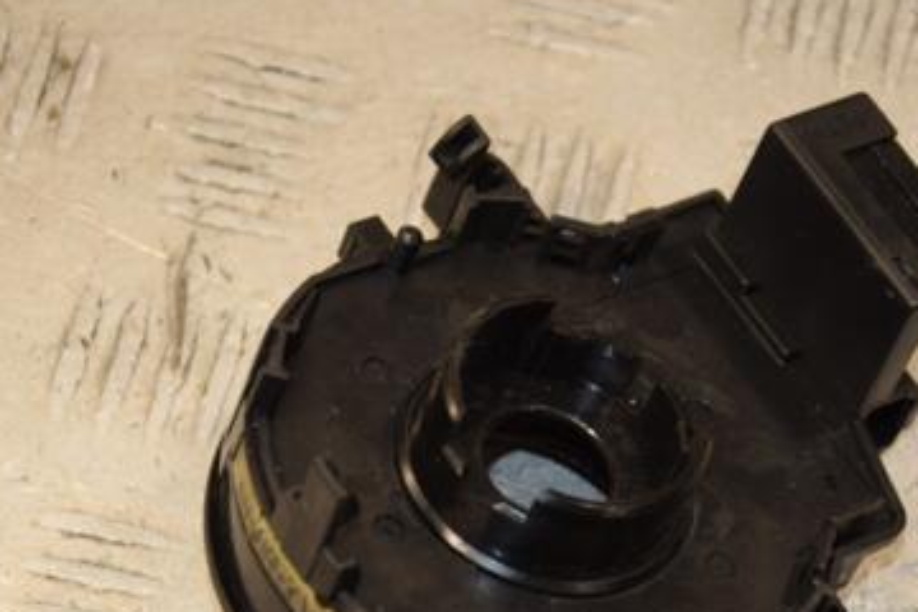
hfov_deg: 11.7
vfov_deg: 7.8
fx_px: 4462
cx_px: 541
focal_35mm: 175
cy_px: 441
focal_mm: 70
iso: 800
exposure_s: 1/200
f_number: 5.3
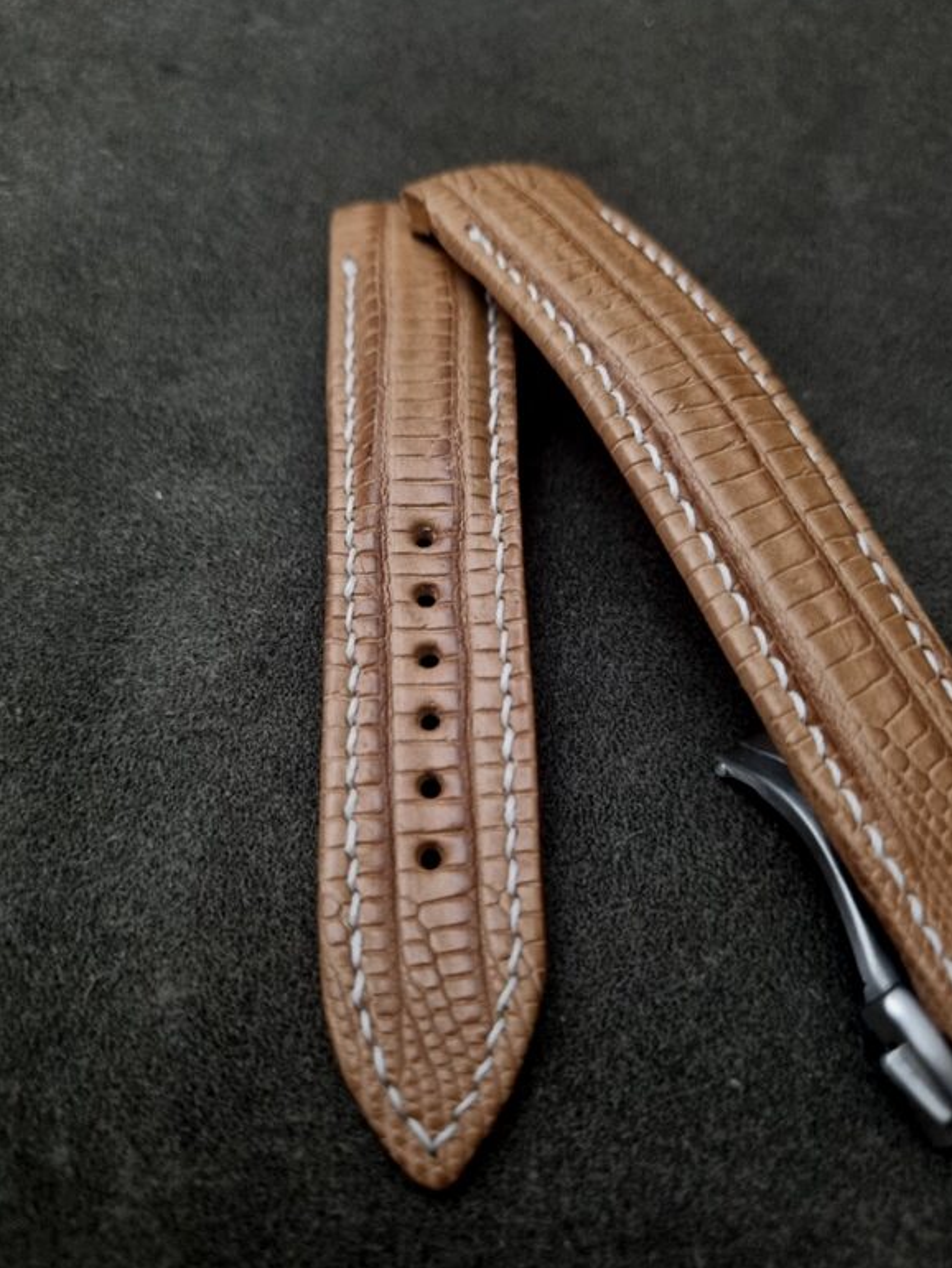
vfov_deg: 65.3
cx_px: 464
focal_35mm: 27
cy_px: 637
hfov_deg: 51.4
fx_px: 990
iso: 800
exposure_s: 1/25
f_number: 1.8
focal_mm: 5.4
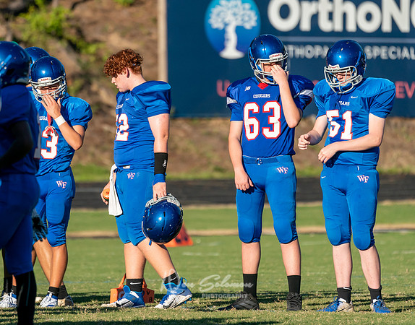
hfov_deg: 3.0
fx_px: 7848
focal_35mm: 644
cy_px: 143
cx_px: 161
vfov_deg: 2.4
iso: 800
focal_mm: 400
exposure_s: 1/3200
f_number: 5.6
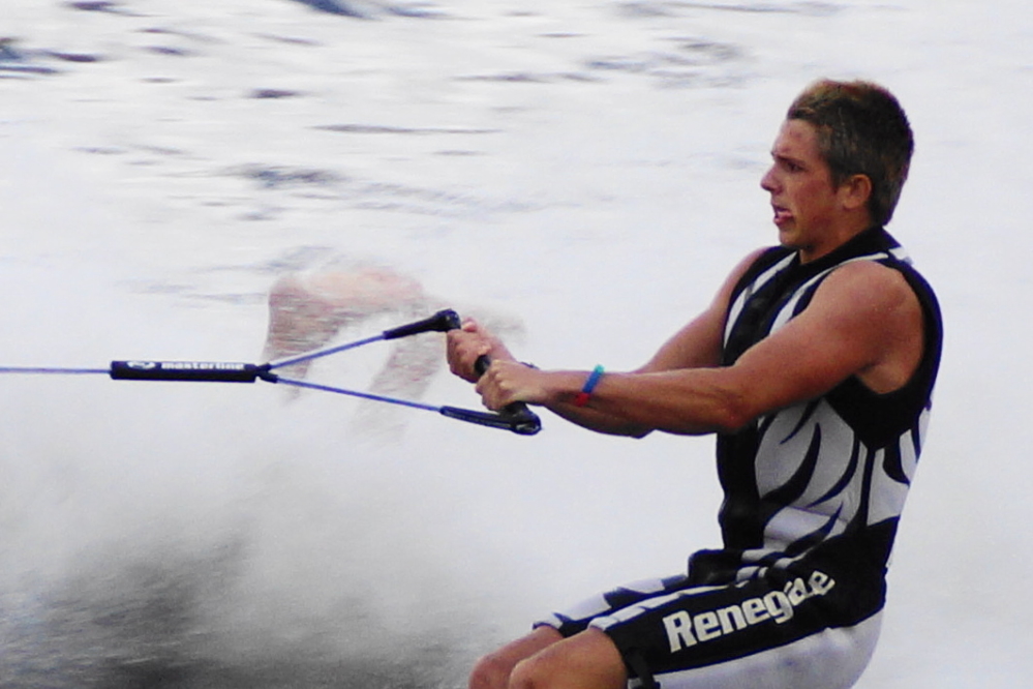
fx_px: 7747
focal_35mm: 270
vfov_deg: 5.1
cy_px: 344
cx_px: 516
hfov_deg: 7.6
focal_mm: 180
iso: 125
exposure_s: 1/320
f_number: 6.3
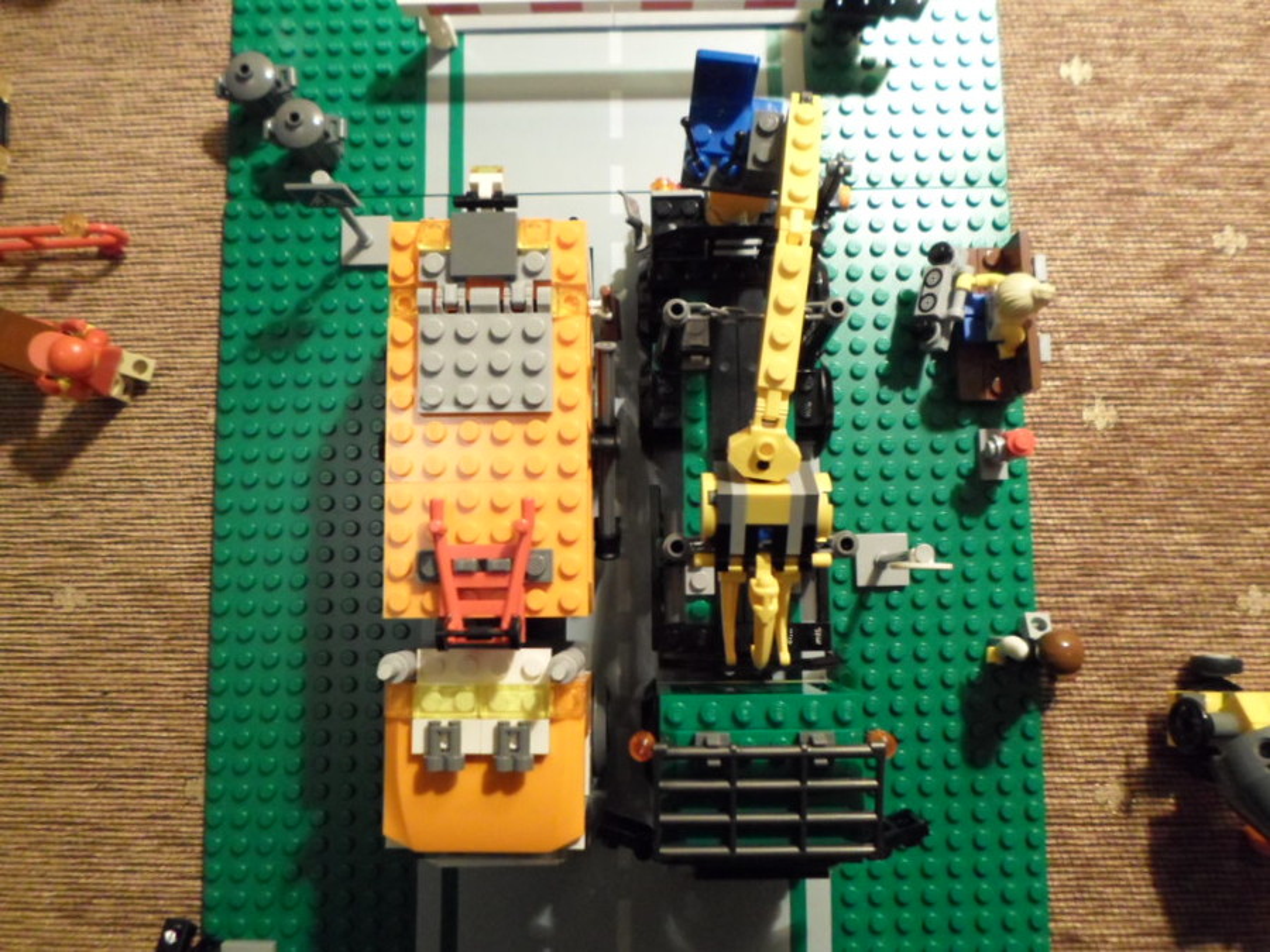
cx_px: 635
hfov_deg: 69.4
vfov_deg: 54.9
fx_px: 917
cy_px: 476
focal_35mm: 25
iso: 400
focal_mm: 4.5
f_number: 2.5
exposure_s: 1/10
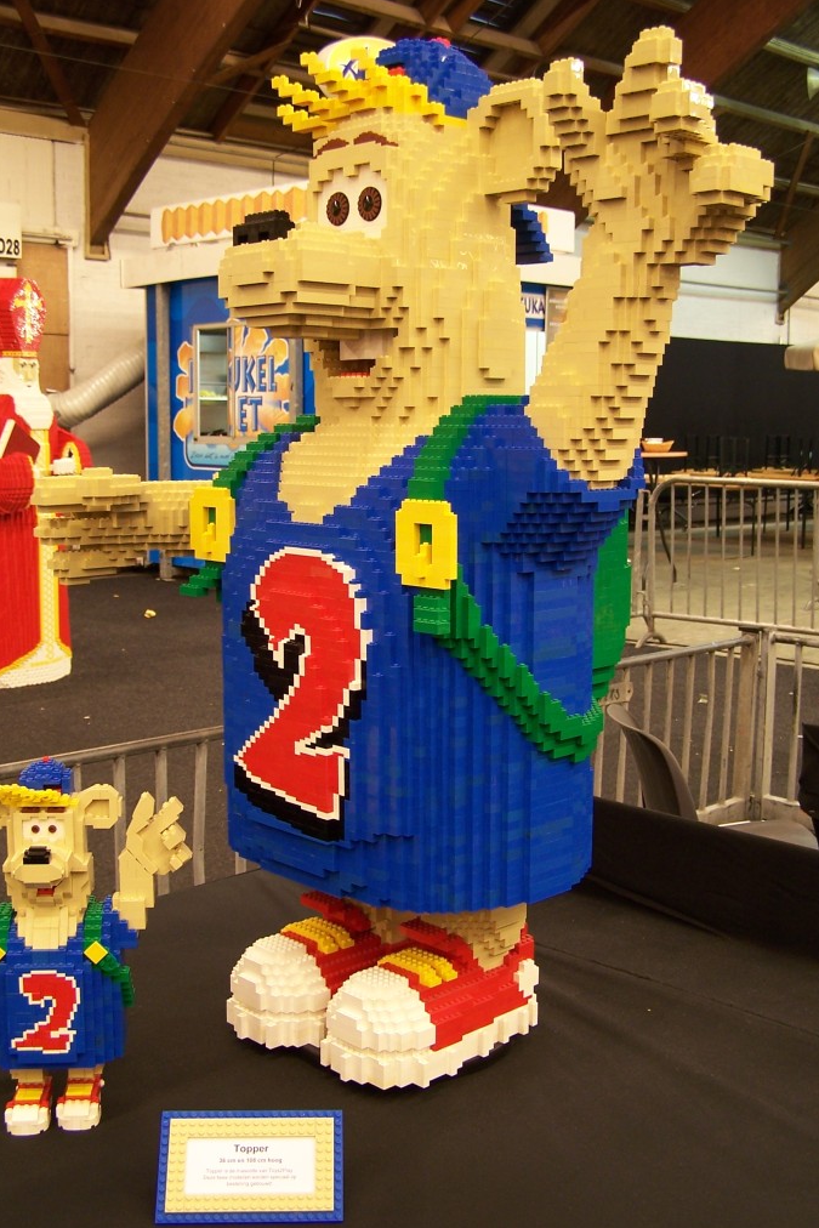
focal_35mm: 40
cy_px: 619
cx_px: 381
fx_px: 1364
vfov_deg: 48.5
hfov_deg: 33.4
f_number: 2.8
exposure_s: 1/2
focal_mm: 6.3
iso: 80
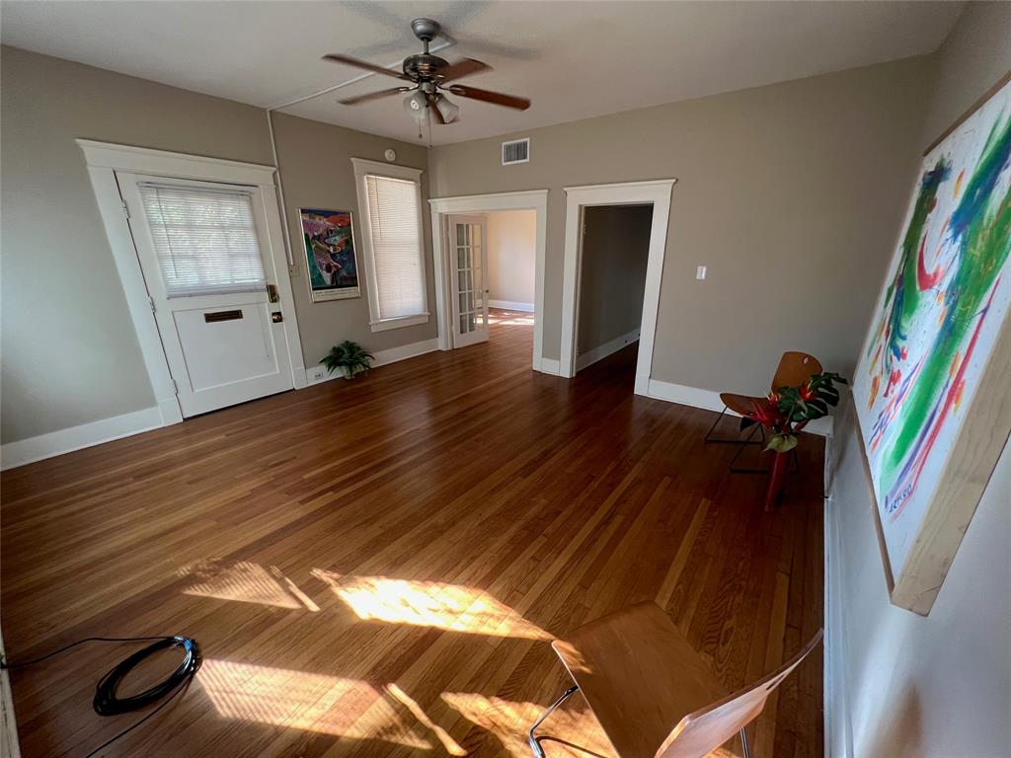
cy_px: 379
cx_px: 506
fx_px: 380
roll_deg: +0.1
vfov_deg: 89.9
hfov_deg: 106.2
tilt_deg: -19.6
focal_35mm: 13
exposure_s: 1/66
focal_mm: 1.57
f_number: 1.8
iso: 250
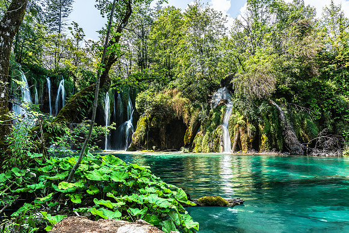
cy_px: 120
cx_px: 169
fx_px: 239
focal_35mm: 25
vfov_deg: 51.9
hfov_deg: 72.2
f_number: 14
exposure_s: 1/10
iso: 100
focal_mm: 24
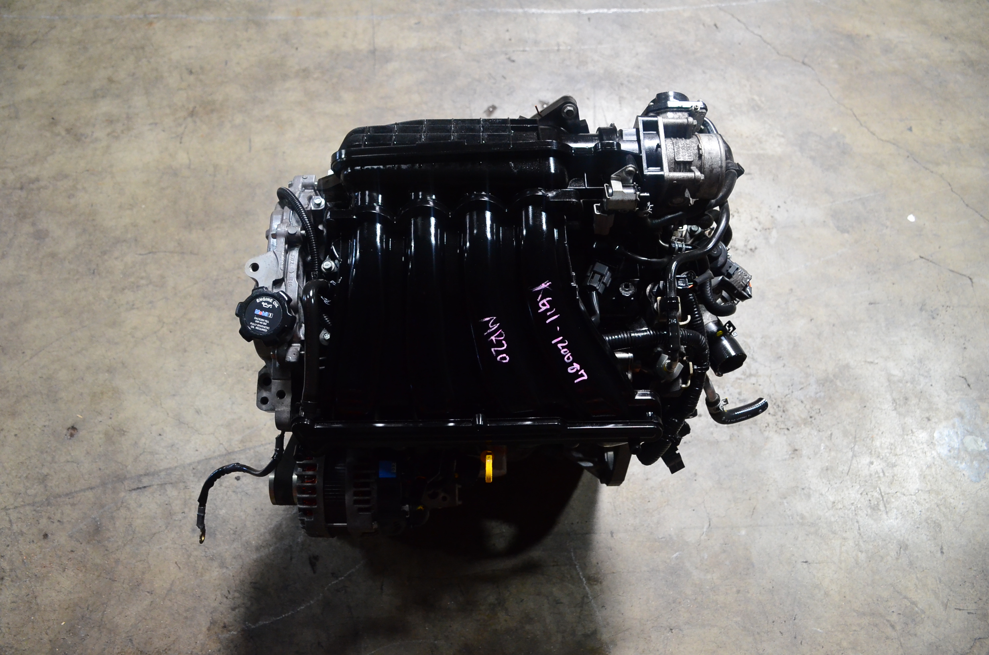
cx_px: 494
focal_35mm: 27
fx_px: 740
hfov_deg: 67.5
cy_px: 328
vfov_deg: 47.7
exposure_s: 1/100
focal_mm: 18
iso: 2500
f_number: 5
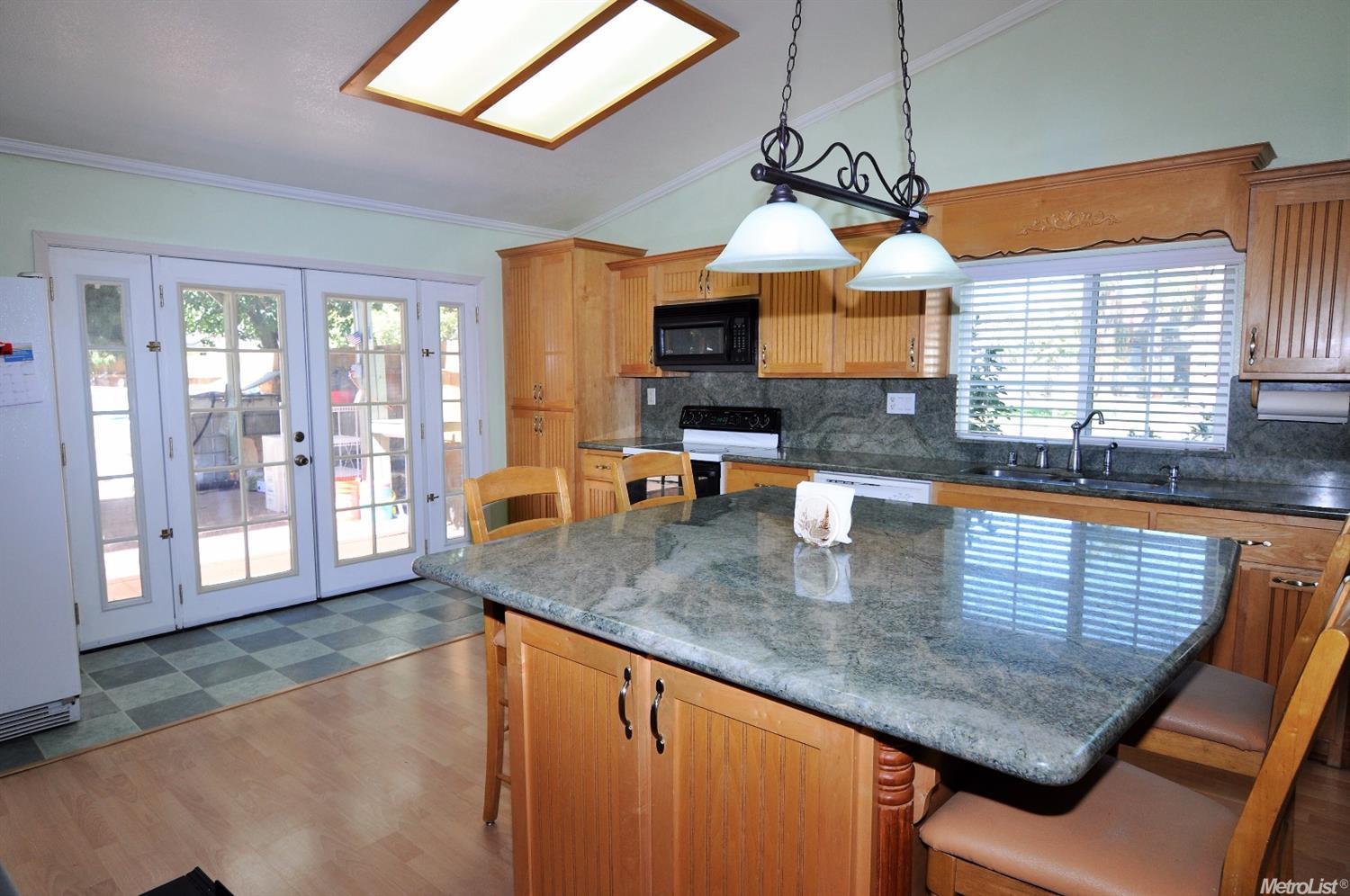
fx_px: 730
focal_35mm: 20
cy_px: 448
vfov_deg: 63.1
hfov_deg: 85.5
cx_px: 675
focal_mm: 13
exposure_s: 1/100
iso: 400
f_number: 5
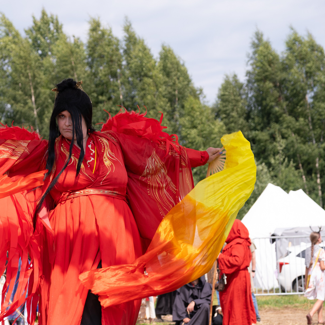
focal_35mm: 118
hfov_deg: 14.7
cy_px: 158
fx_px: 1253
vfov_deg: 14.8
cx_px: 58
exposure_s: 1/1000
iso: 160
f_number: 4
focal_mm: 55
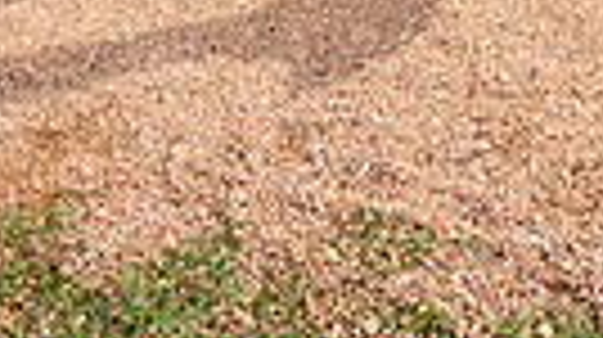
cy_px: -671
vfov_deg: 10.9
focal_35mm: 74
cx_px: 284
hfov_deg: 28.6
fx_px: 1182
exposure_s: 1/250
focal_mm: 21
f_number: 8
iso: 100
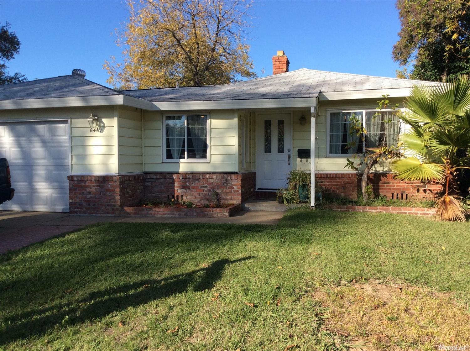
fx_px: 434
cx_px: 235
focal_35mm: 32
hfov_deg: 56.9
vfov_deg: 44.0
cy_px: 176
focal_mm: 3.3
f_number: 2.4
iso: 32
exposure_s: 1/880
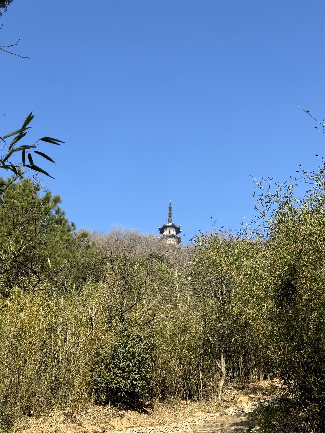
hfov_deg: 30.3
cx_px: 162
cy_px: 216
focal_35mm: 48
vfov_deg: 39.7
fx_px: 601
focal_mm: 6.86
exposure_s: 1/2513
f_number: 1.78
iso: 64
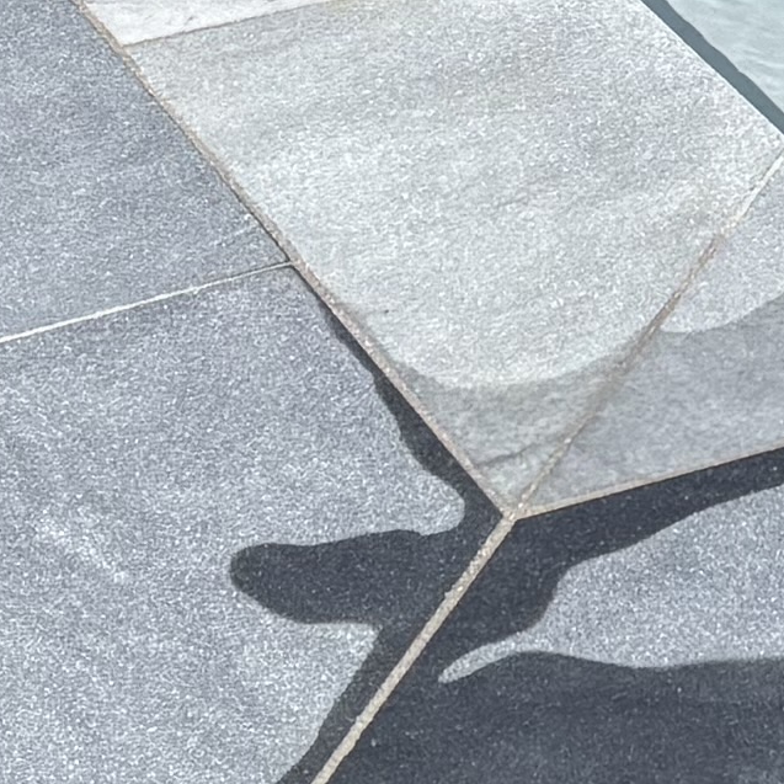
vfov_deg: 8.0
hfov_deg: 8.3
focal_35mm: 206
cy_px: -930
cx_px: 1275
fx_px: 5279
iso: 50
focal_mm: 5.96
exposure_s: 1/6711
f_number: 1.6
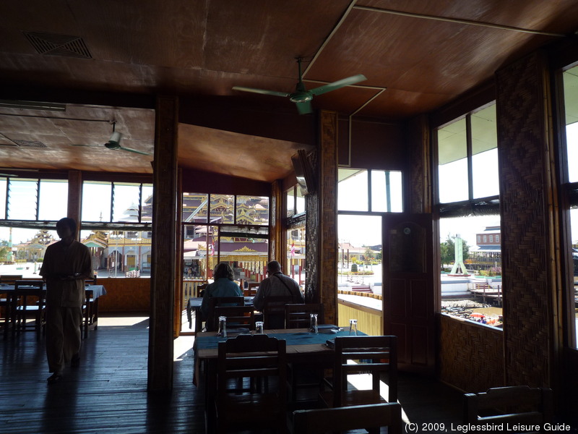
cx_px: 289
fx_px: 417
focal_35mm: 25
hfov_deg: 69.4
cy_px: 217
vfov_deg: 54.9
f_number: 2.8
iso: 100
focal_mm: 4.4
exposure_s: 1/320
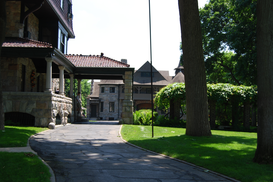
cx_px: 134
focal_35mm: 49
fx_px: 372
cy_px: 94
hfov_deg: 40.3
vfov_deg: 27.6
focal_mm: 30
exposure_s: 1/200
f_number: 5.6
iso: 100
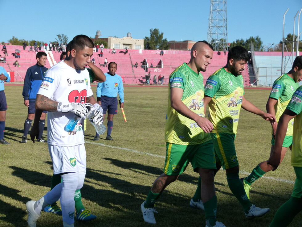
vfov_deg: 19.6
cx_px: 151
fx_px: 654
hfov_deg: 26.0
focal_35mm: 75
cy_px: 114
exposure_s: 1/1300
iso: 160
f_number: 4
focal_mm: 13.5
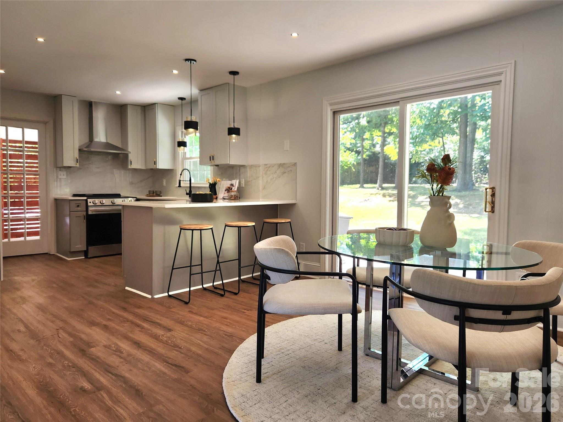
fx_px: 374
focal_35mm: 23
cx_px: 282
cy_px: 211
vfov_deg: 58.9
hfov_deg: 73.9
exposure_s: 1/182
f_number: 1.8
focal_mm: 5.4
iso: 100
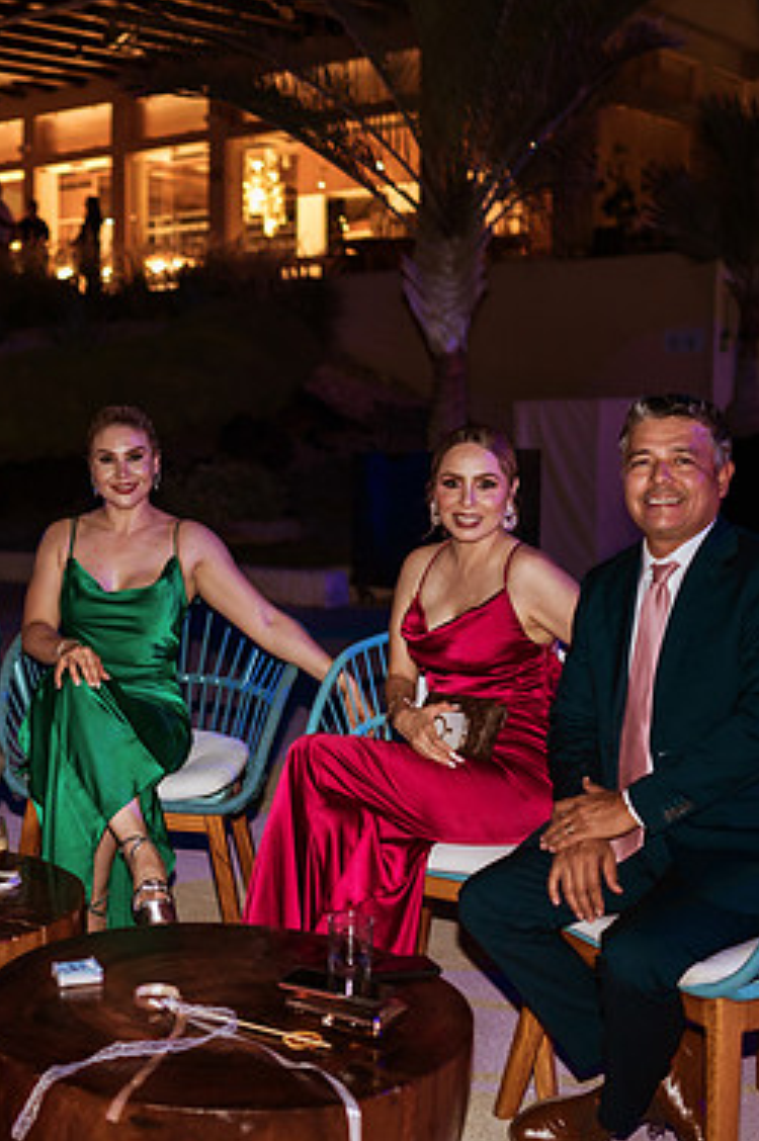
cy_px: 574
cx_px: 39
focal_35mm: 54
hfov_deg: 24.1
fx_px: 1711
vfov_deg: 36.9
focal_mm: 35
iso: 1600
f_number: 1.8
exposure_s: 1/50
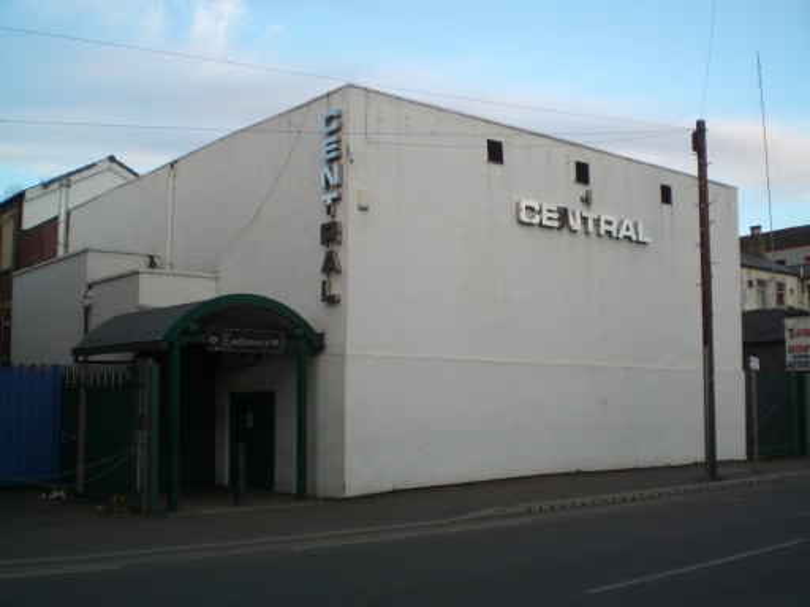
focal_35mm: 38
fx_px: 889
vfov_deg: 37.7
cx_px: 405
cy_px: 304
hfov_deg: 49.0
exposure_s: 1/60
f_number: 3.1
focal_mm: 6.3
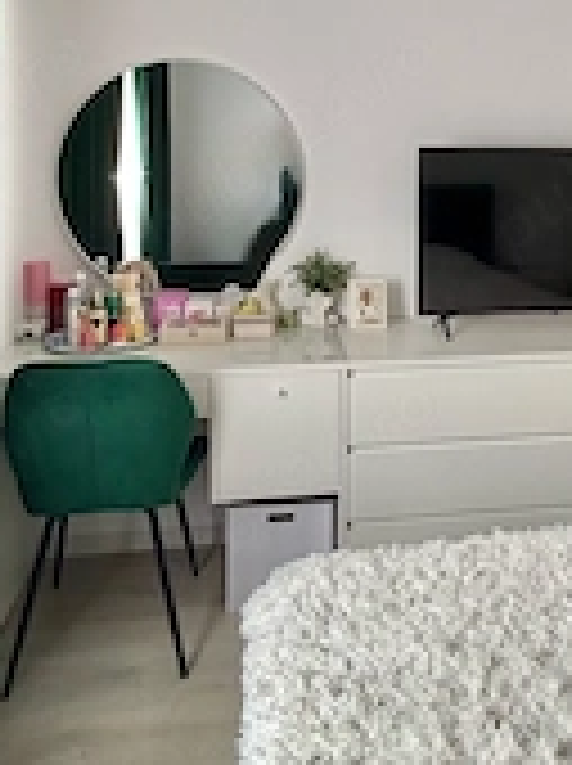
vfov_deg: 53.1
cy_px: 198
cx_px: 378
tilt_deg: -3.8
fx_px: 729
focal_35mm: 33
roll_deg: -0.9
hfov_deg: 42.3
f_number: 2.2
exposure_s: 1/116
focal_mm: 2.22
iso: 320
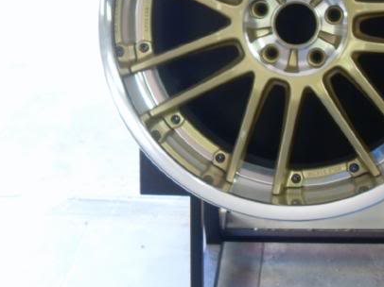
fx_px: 743
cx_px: 324
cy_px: 20
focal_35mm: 67
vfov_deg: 21.3
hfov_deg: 28.2
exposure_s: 1/30
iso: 200
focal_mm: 6.3
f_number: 2.8
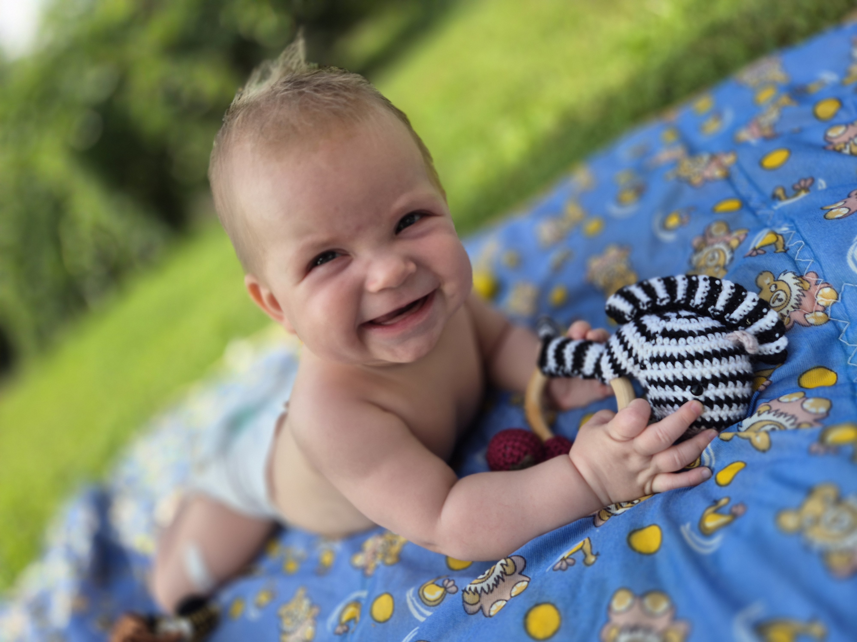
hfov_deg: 73.9
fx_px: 569
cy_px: 321
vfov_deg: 58.9
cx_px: 428
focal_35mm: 23
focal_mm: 5.4
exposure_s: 1/546
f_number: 1.8
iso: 25
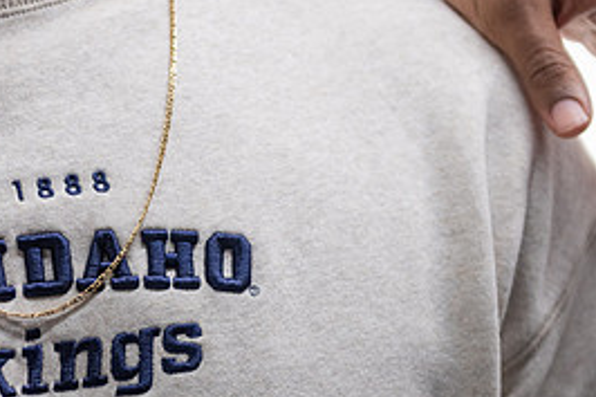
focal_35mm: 131
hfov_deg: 15.5
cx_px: 81
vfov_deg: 10.4
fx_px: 2167
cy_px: 356
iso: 800
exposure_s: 1/400
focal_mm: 60
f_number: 3.2
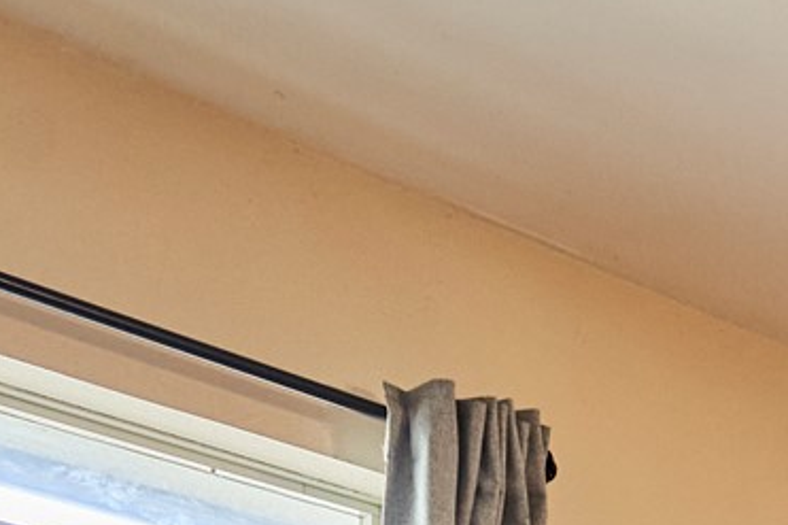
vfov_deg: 9.2
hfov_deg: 14.1
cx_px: 1570
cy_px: 1496
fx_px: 2691
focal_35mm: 123
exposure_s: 1/80
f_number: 5.6
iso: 800
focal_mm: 21
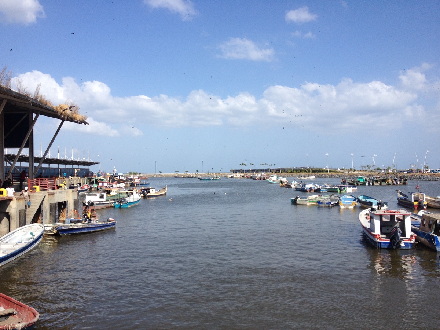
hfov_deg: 52.6
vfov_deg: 40.7
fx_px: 445
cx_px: 220
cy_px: 165
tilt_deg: -2.7
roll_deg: +0.6
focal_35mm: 35
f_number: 2.4
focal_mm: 4.28
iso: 50
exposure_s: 1/2045
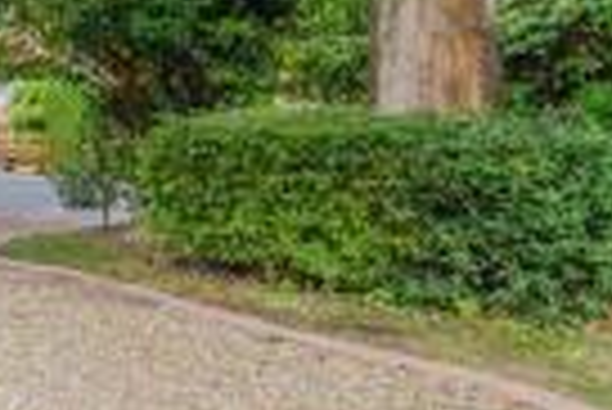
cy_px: 97
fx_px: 834
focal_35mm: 49
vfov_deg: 27.2
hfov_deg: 28.1
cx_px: -288
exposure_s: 1/100
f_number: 8
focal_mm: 14
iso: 100
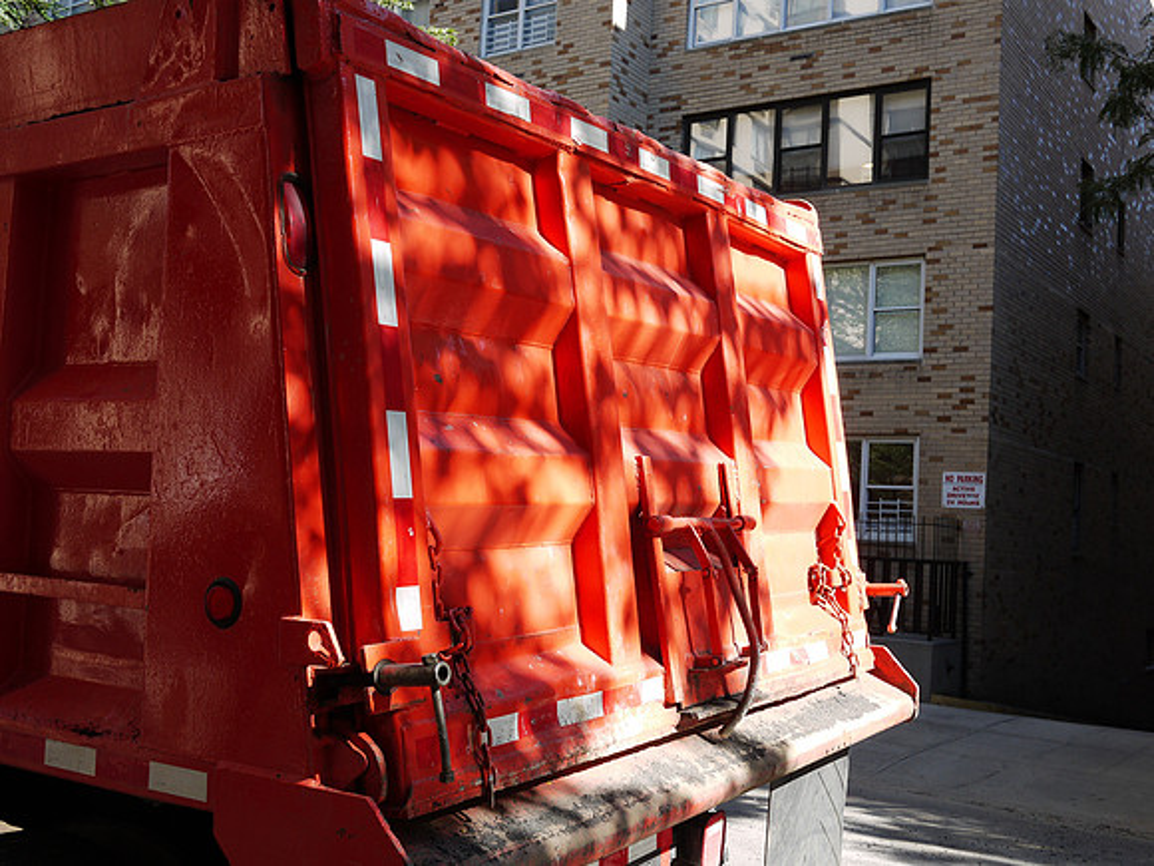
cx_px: 577
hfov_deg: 46.8
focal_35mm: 40
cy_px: 433
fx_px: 1333
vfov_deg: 36.0
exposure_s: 1/125
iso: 100
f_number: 5.6
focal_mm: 20
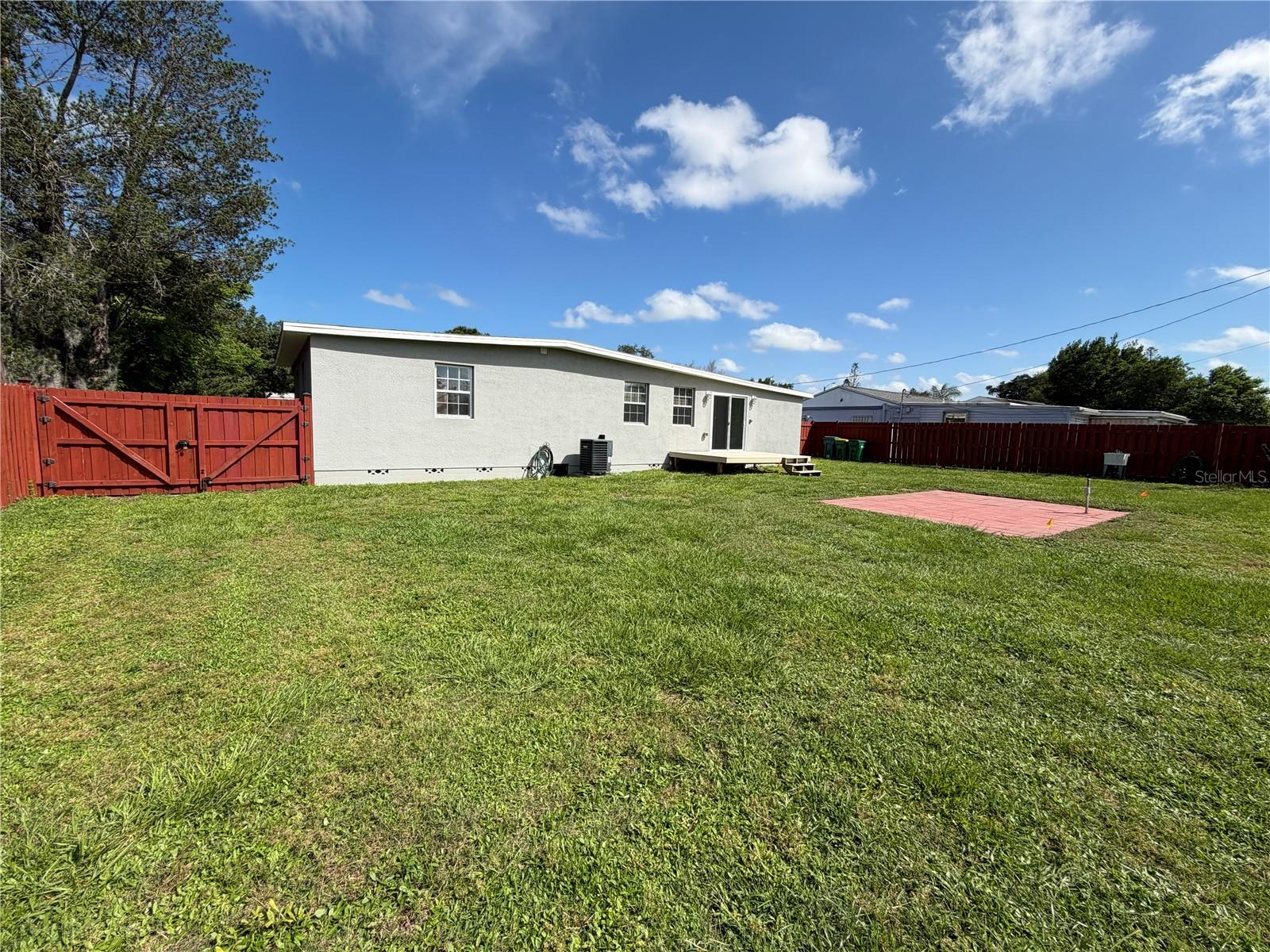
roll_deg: -1.4
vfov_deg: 85.7
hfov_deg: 102.1
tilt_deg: -4.4
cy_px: 476
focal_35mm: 14
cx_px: 635
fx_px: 514
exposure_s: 1/789
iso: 20
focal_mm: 2.22
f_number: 2.2
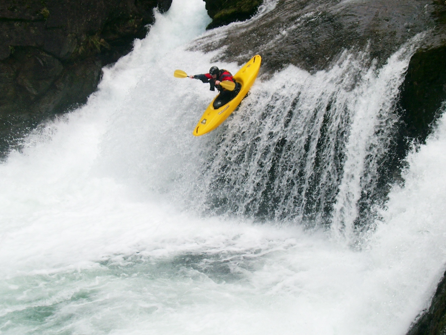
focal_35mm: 85
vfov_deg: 17.4
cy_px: 164
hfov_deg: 23.0
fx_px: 1096
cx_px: 225
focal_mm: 15.2
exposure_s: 1/400
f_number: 3.8
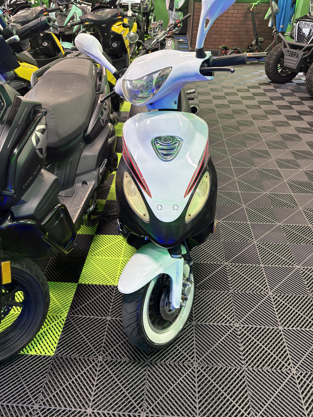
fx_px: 313
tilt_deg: -34.5
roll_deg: -0.9
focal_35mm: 26
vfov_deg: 67.3
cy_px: 208
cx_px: 156
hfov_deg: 53.1
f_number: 1.6
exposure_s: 1/60
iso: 160
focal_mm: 5.96
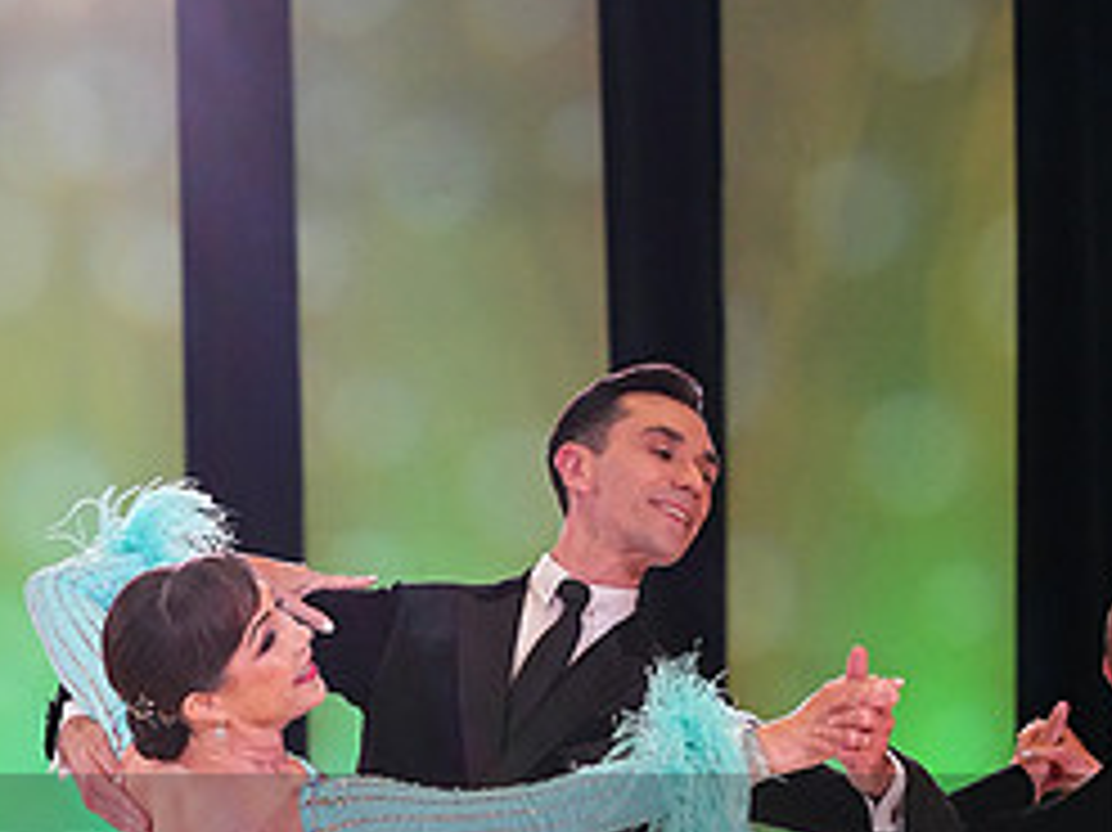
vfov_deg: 5.8
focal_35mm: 253
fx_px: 8123
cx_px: 493
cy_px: 926
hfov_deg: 7.8
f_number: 5
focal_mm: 112
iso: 4000
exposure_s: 1/320
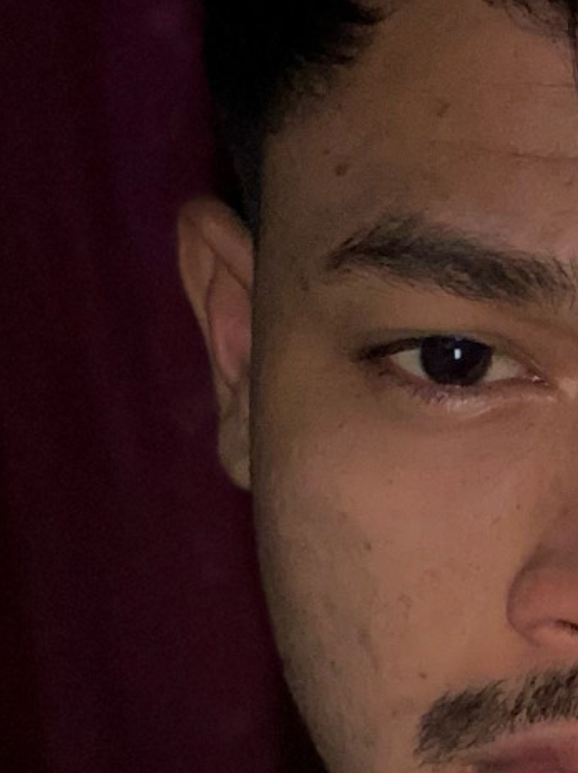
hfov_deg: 15.5
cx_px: 595
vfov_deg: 21.0
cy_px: 565
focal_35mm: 93
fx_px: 2073
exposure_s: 1/16
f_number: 2.2
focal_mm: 2.71
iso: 800
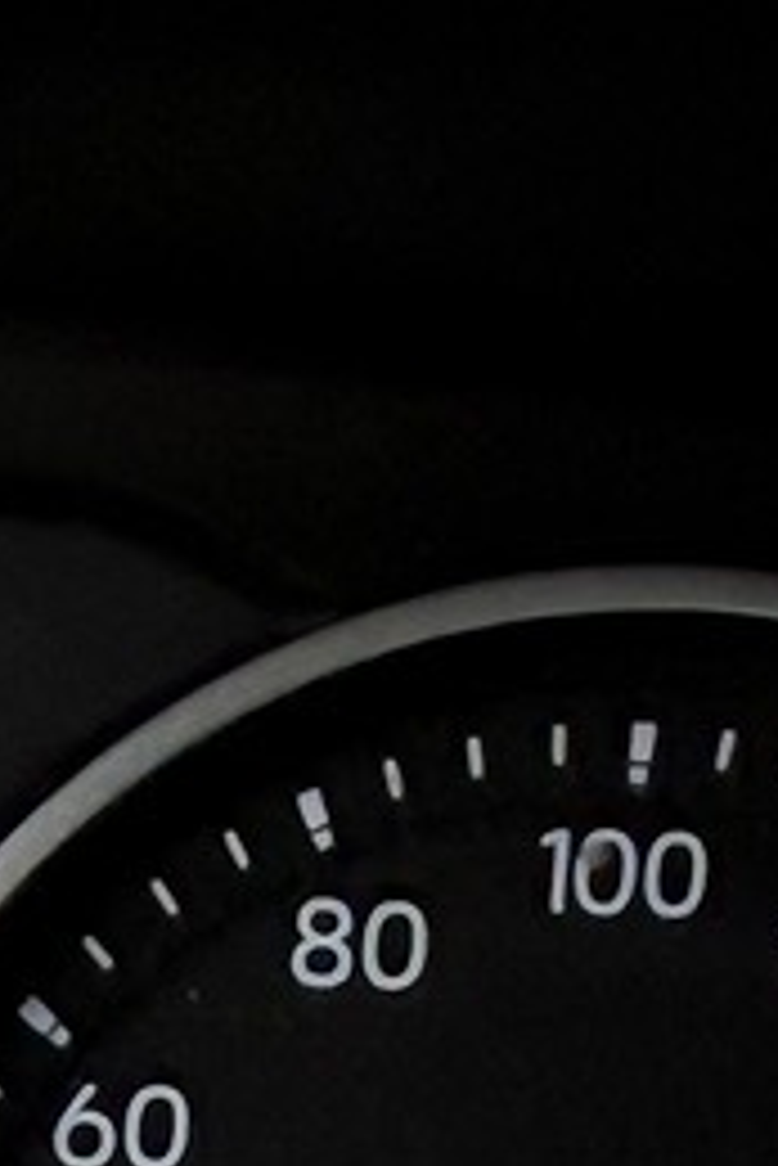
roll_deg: -2.8
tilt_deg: -40.3
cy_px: 2733
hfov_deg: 6.8
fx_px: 6280
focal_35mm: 194
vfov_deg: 9.5
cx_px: -1012
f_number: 2.2
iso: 64
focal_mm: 2.22
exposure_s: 1/165
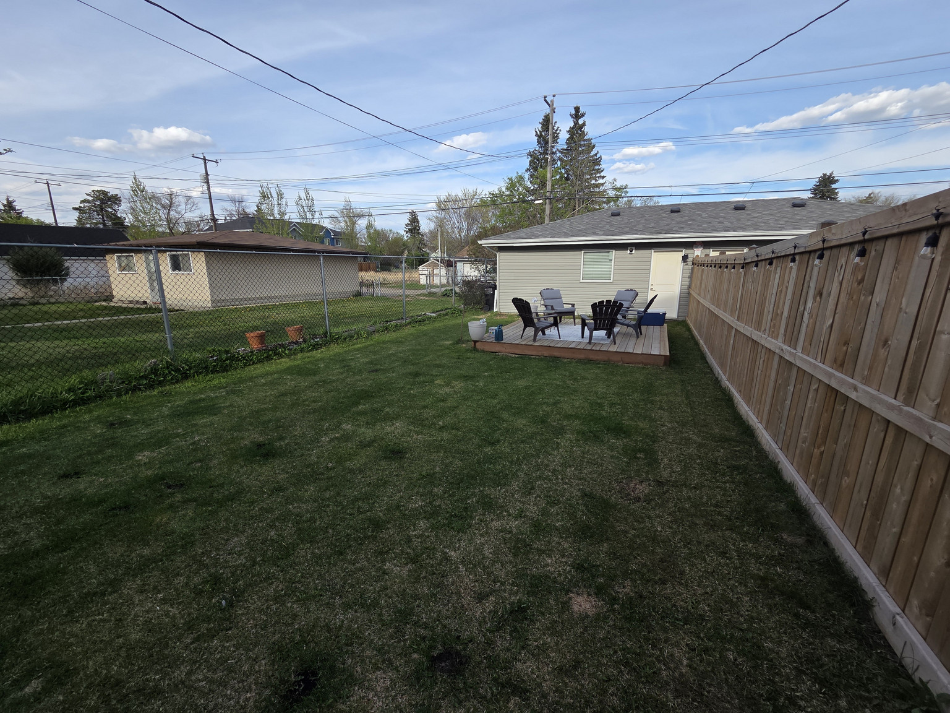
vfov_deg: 89.9
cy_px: 356
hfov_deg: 106.2
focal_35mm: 13
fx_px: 357
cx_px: 475
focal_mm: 2.2
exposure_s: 1/1129
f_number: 2.2
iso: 50
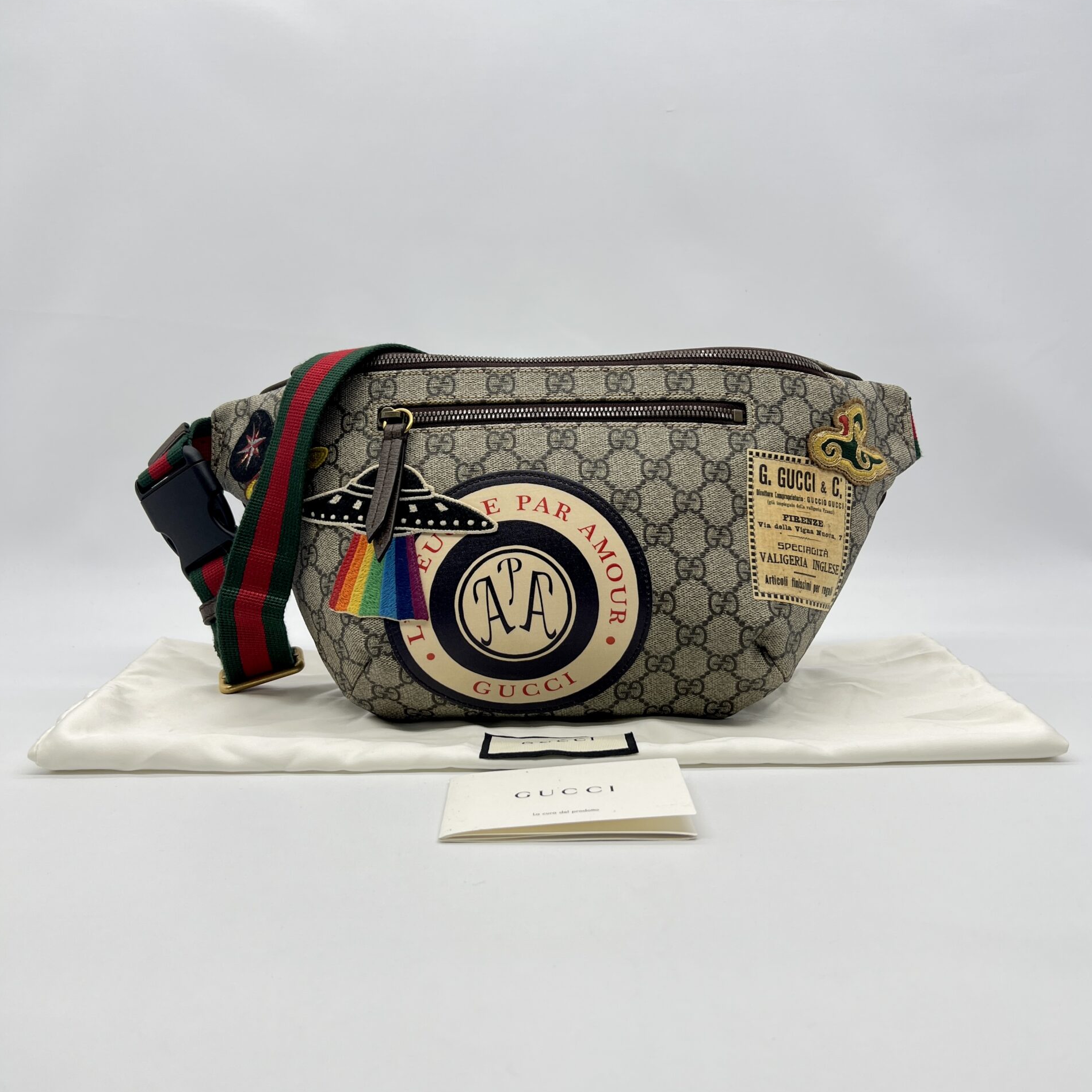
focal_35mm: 31
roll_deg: +0.0
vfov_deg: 52.5
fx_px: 1106
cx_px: 547
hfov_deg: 52.5
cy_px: 544
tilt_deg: -7.5
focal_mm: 5.7
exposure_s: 1/152
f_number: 1.5
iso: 40
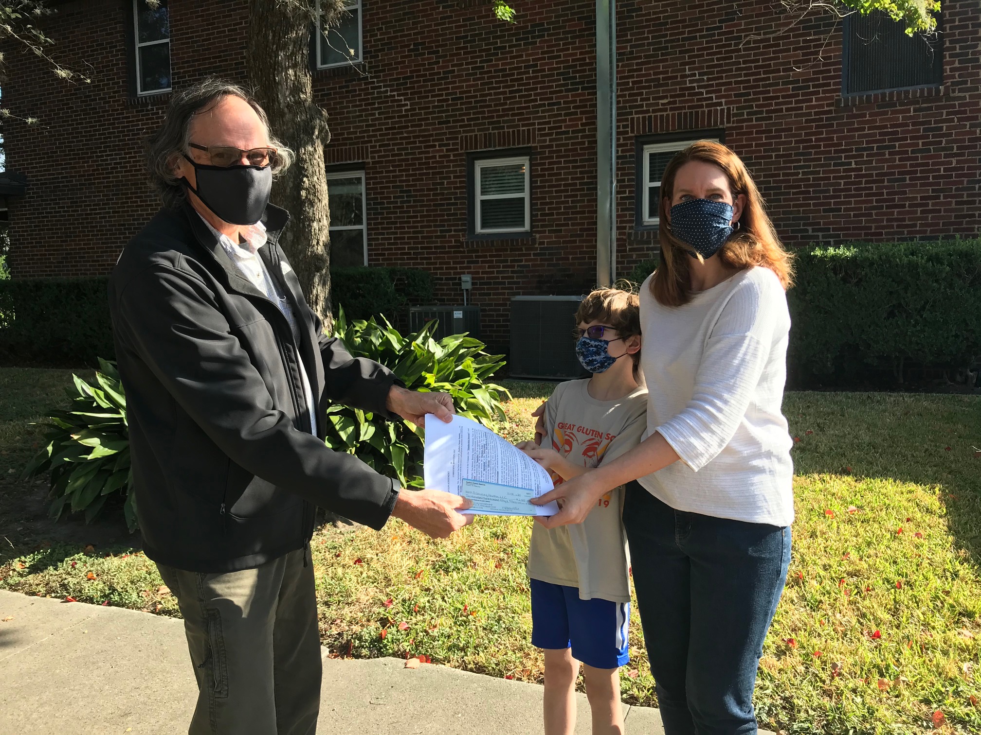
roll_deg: +0.3
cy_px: 368
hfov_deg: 63.4
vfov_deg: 49.7
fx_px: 794
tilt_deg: -4.3
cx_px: 490
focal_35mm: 28
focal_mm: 3.99
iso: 20
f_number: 1.8
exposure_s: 1/529
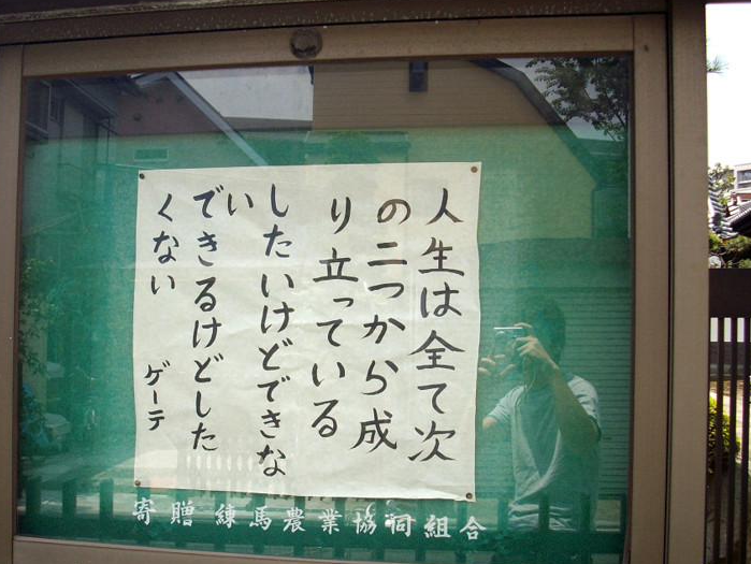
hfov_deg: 41.9
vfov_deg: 32.2
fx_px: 977
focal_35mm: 45
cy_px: 310
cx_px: 307
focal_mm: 6.2
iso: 80
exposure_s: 1/320
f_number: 2.8
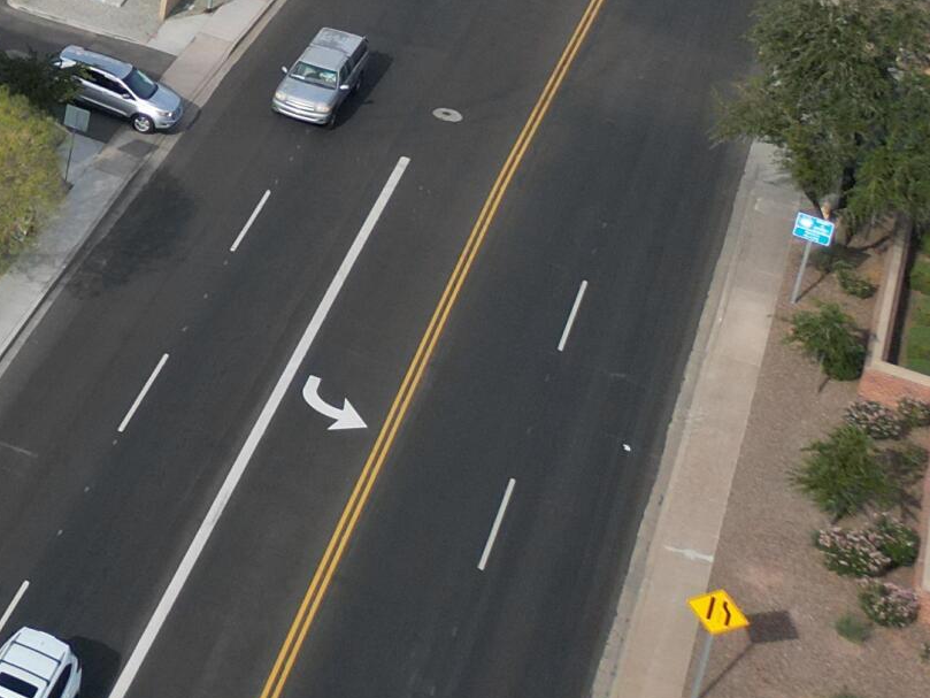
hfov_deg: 17.6
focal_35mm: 89
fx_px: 2391
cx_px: -767
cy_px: -310
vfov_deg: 15.5
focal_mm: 6.72
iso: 150
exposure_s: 1/3000
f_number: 1.7
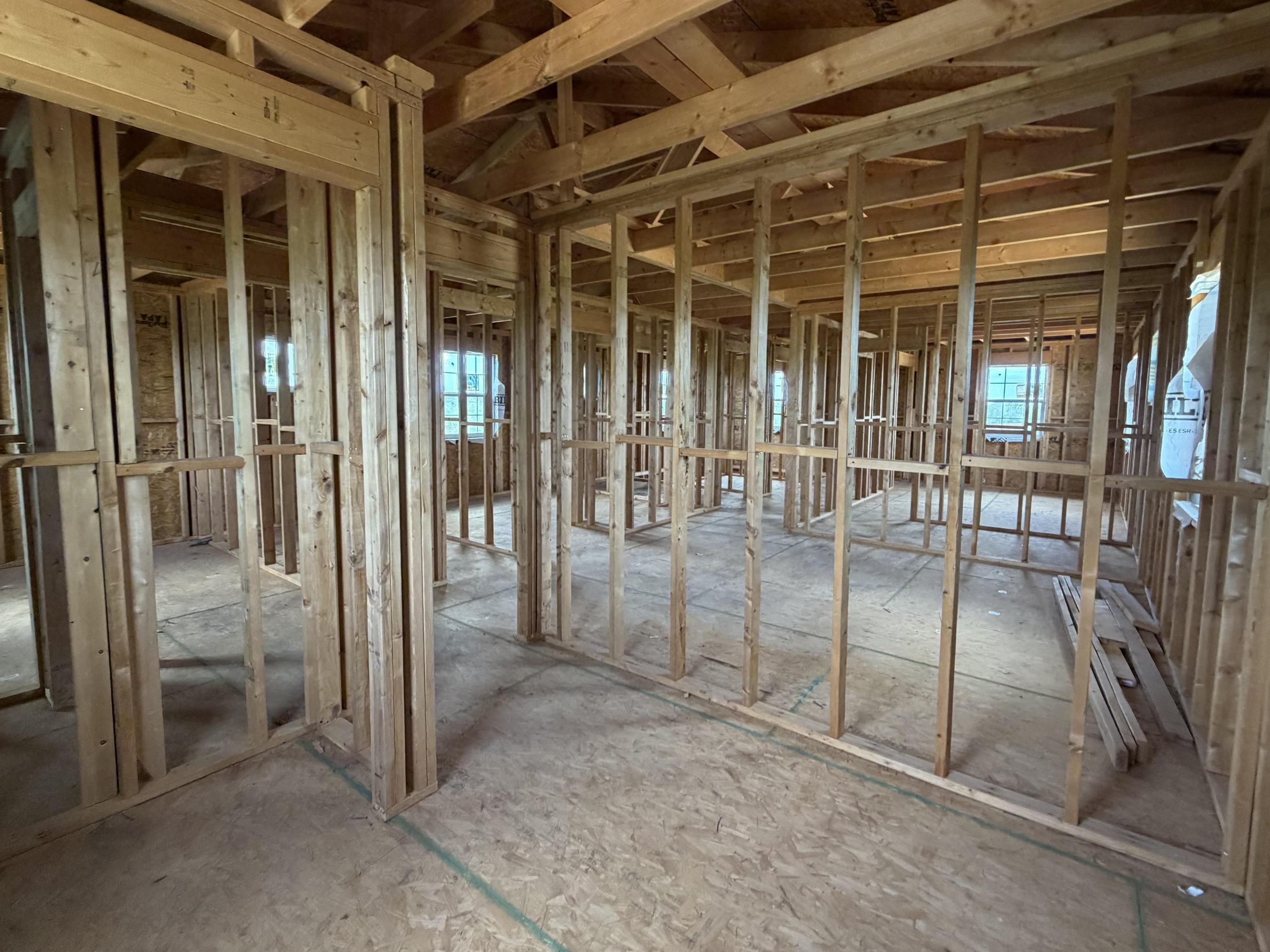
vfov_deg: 78.0
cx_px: 657
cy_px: 450
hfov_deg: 94.5
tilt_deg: -6.6
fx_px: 587
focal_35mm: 16
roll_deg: -0.1
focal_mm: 2.22
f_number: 2.2
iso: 320
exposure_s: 1/81
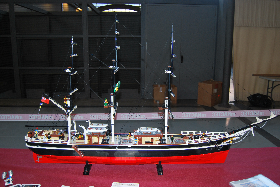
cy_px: 94
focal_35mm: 30
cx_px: 140
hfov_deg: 61.9
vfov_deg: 43.7
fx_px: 234
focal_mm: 20
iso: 200
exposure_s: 1/60
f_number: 3.8
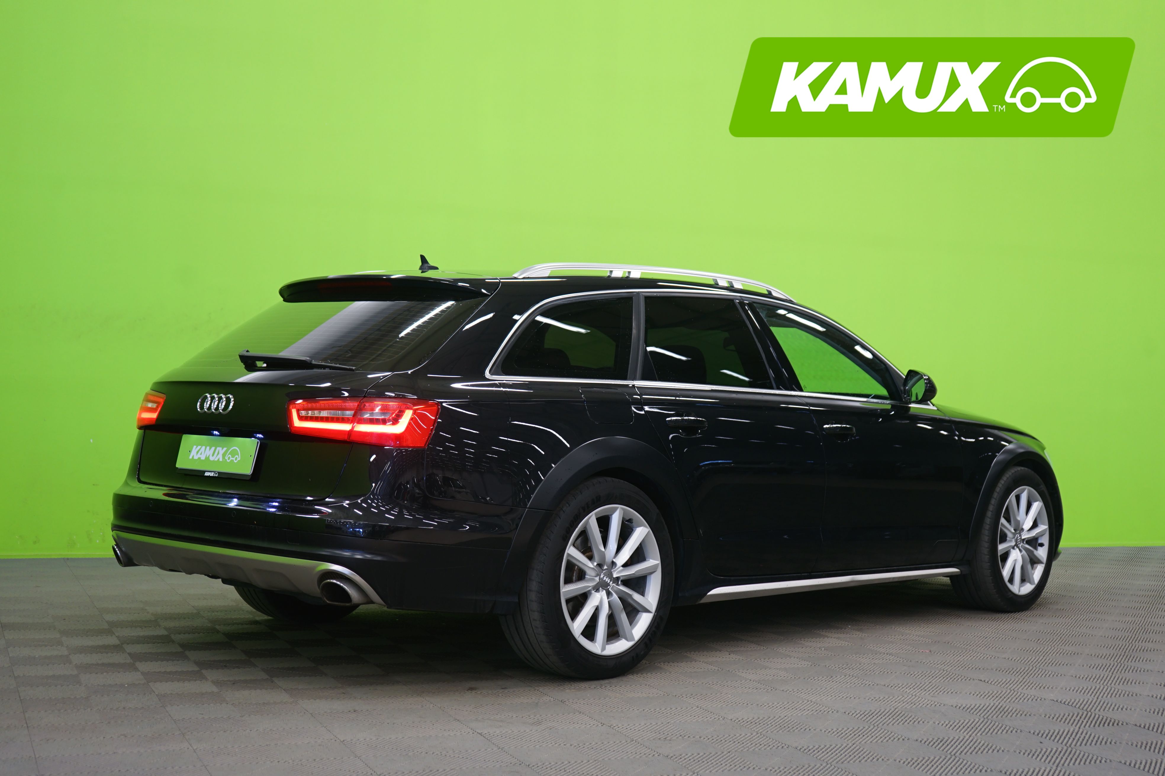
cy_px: 388
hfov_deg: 41.9
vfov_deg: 28.6
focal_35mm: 47
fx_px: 1521
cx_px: 582
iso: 400
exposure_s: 1/8
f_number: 4.5
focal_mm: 47
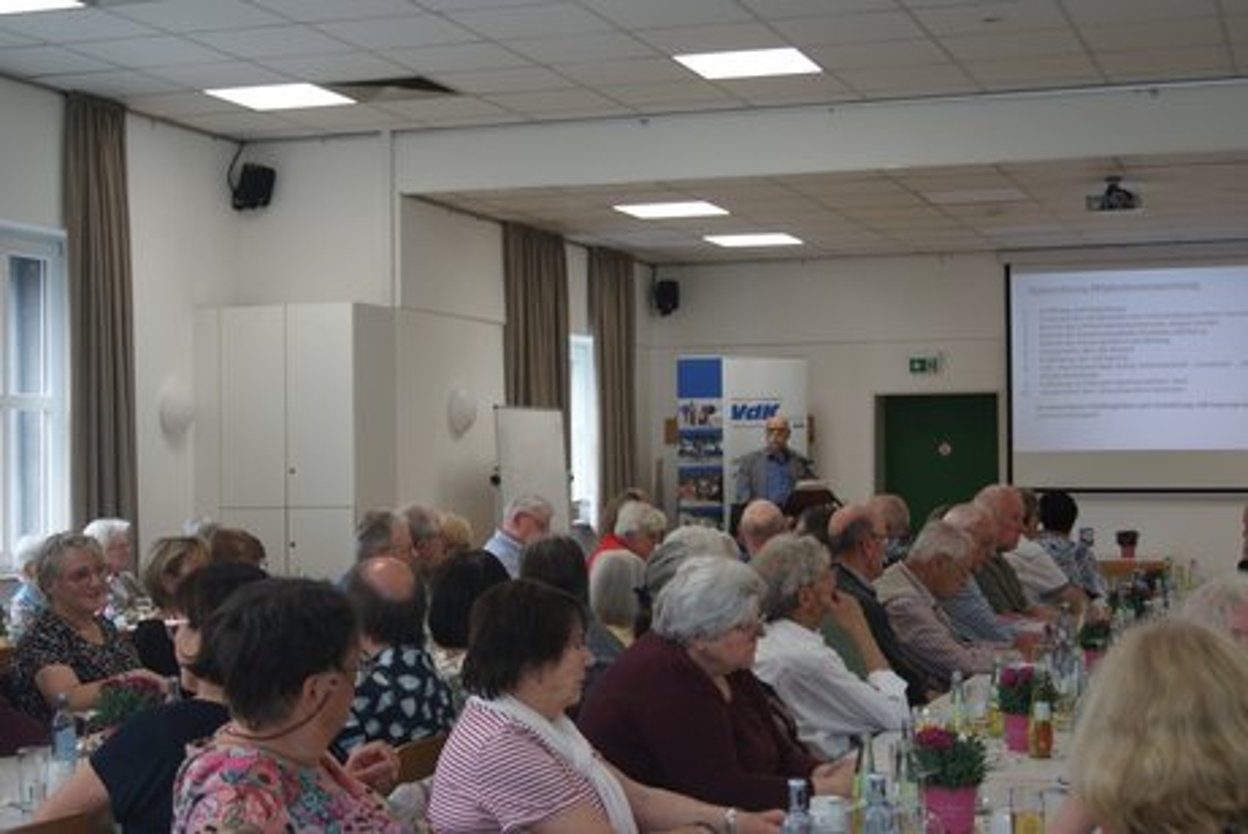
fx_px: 1821
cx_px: 624
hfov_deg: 37.8
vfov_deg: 25.8
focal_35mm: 52
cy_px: 417
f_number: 5
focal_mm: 35
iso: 250
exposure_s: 1/60
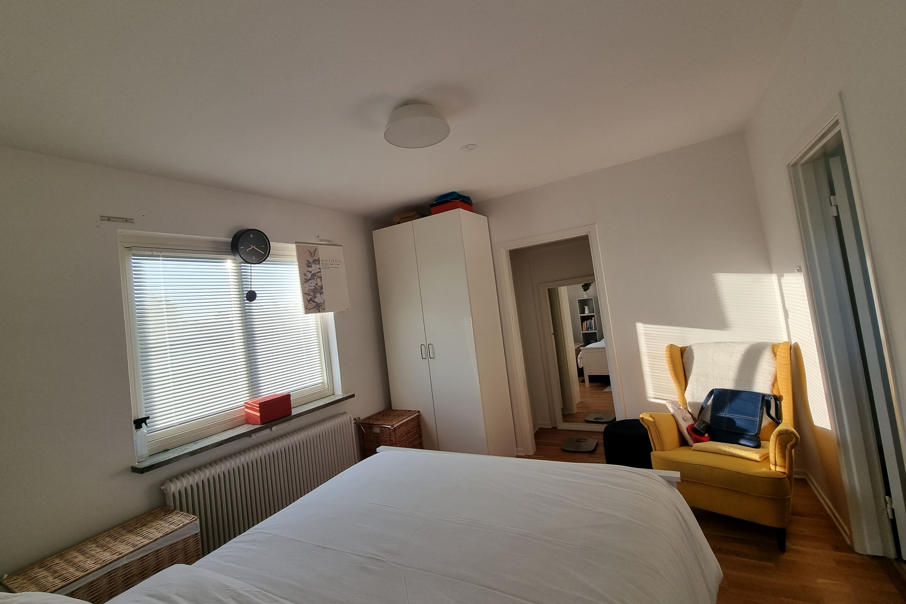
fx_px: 352
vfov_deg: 81.0
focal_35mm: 14
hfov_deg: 104.2
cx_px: 462
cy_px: 275
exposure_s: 1/233
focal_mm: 2.2
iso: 50
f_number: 2.2
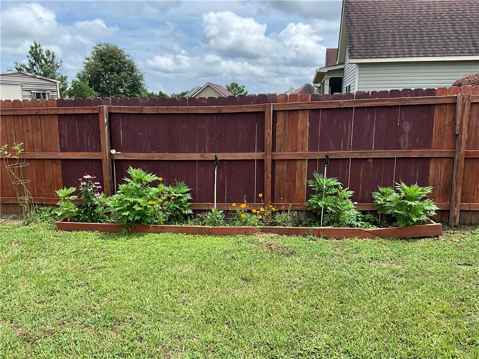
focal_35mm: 29
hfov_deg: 61.7
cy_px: 180
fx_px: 401
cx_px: 240
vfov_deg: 48.2
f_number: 1.8
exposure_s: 1/1076
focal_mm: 3
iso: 25
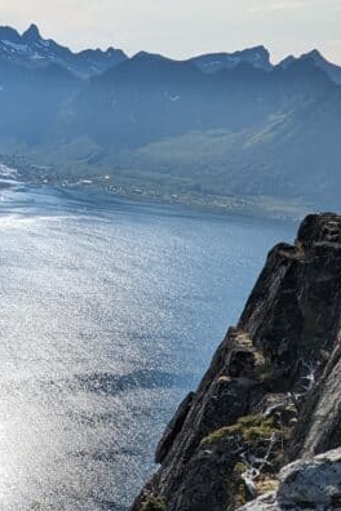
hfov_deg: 23.2
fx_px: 582
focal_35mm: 41
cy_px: 489
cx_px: -222
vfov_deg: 42.2
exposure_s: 1/6623
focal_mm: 1.95
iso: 52
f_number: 2.2
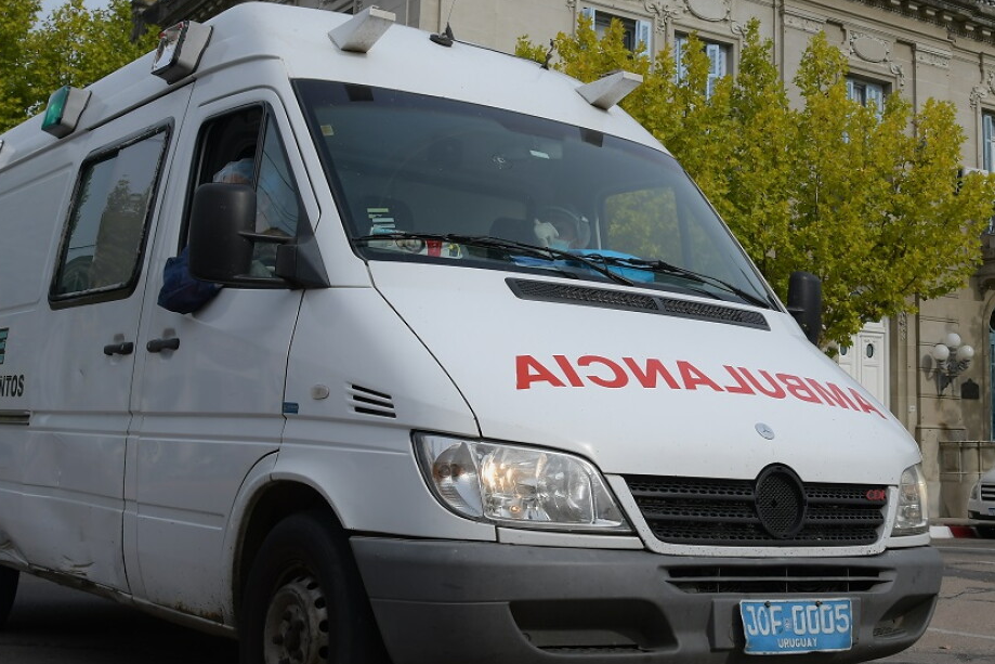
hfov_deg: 41.5
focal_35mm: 47
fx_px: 1299
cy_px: 247
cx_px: 633
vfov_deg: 28.5
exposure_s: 1/320
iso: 100
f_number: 7.1
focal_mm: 24
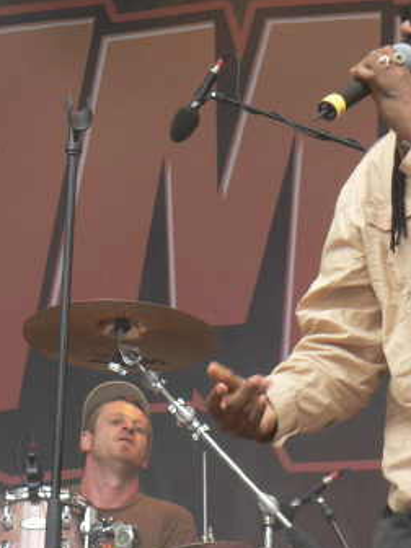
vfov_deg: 8.2
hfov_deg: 6.2
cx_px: 342
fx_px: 3815
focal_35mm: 241
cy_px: 250
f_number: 3.3
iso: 64
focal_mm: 24.6
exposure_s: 1/60
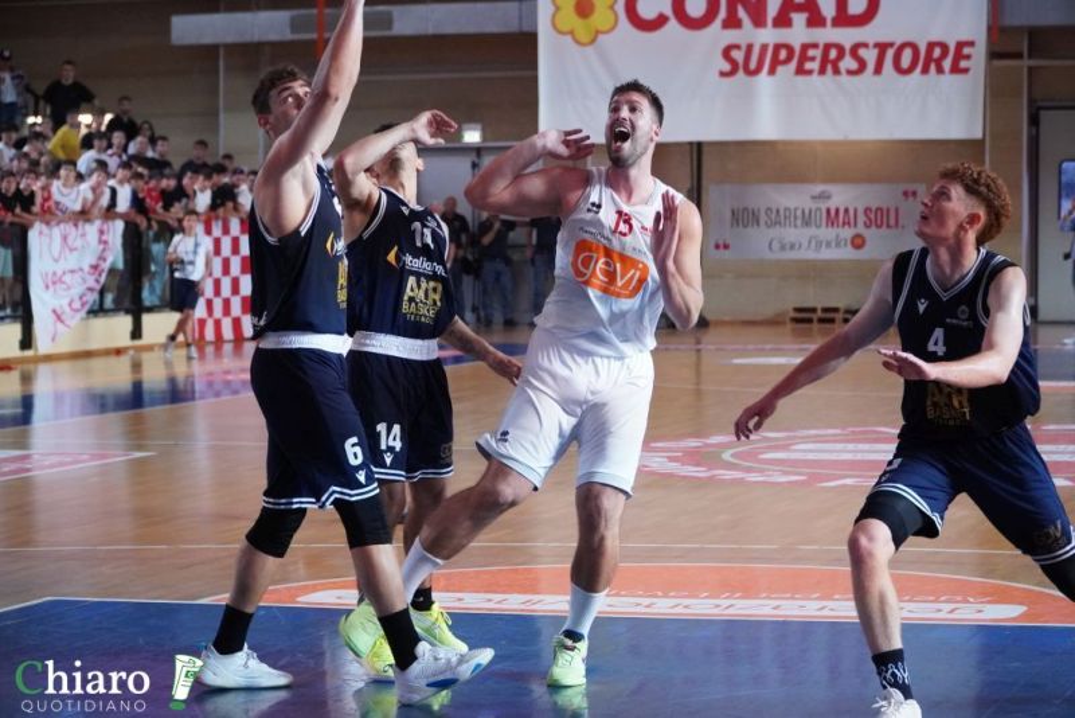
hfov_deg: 21.6
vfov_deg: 14.5
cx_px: 538
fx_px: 2823
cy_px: 359
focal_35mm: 94
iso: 5000
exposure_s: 1/800
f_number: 4
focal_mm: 63
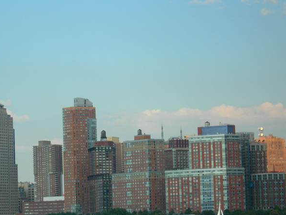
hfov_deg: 12.8
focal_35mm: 154
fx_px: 1272
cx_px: 95
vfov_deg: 9.6
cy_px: 134
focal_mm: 23.4
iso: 50
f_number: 8.2
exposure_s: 1/144
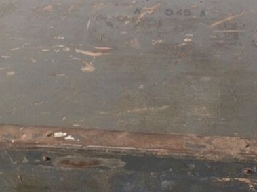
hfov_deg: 38.7
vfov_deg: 29.6
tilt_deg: -36.2
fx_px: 364
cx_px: 159
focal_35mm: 49
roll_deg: -1.5
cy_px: 105
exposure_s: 1/17
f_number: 2.2
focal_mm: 4.15
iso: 400
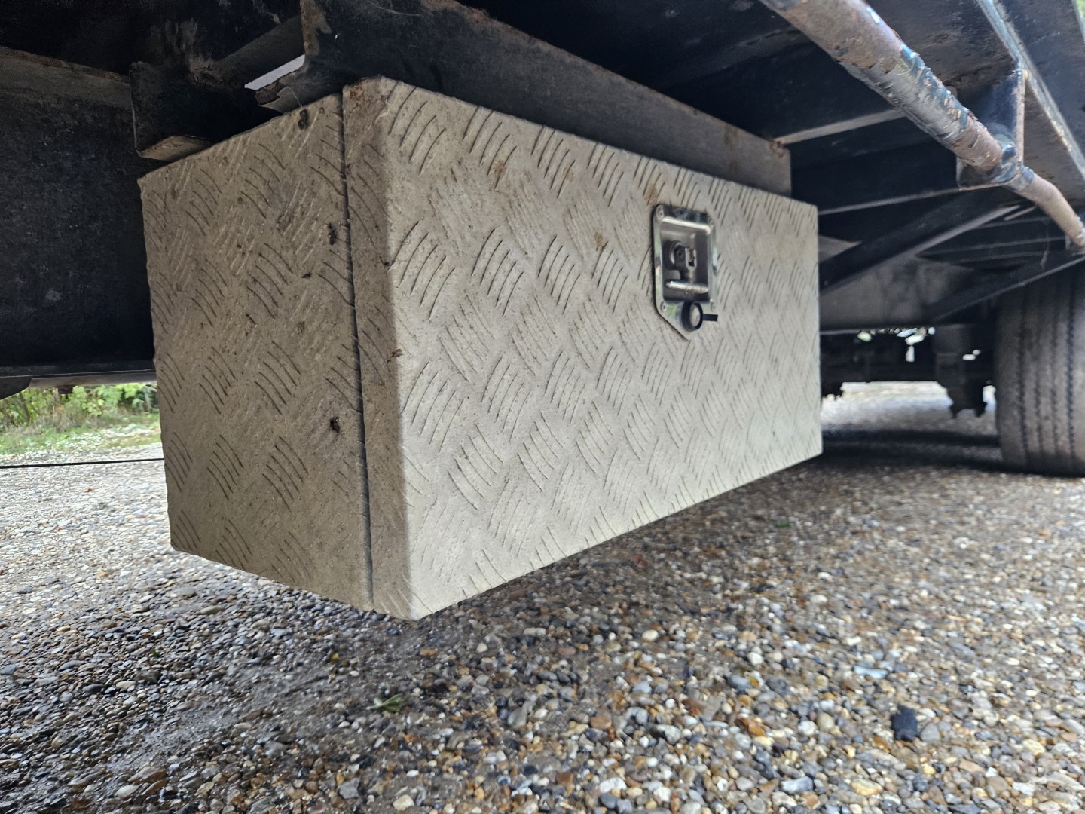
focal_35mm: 23
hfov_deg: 73.9
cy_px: 407
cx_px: 542
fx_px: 721
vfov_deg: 58.9
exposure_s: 1/100
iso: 200
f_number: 1.8
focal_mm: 5.4
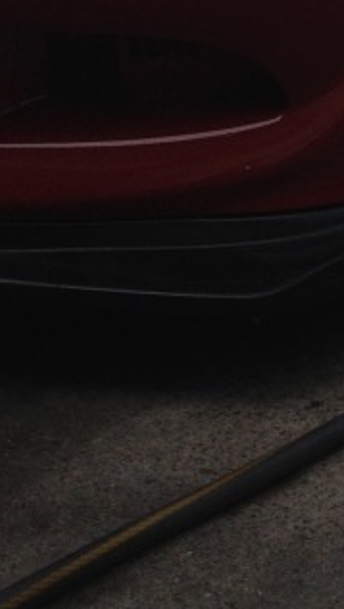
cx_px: 438
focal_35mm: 123
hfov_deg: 9.7
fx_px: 1989
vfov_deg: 16.1
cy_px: -269
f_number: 2.4
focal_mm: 4.3
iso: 64
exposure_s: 1/1727
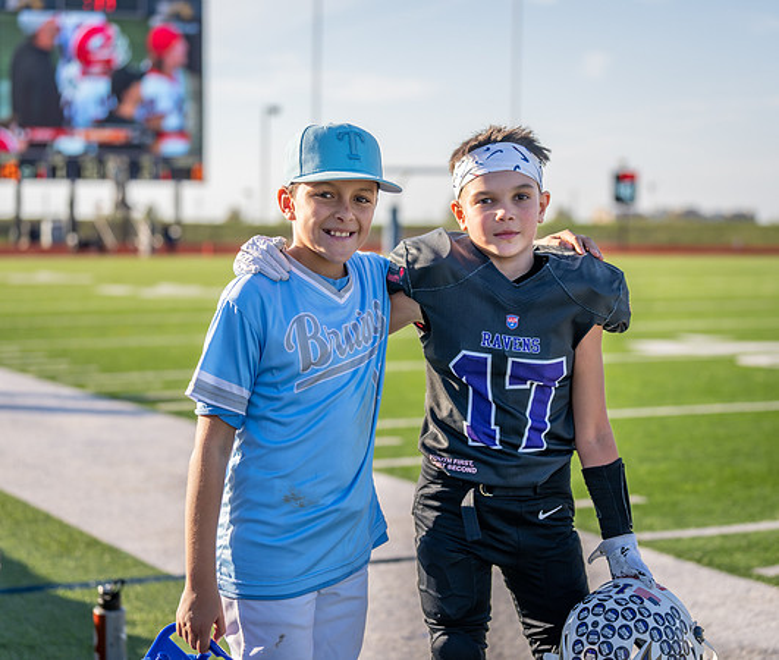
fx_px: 1973
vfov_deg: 19.0
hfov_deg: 22.3
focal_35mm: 84
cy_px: 330
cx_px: 427
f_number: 2.8
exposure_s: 1/800
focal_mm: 70
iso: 100
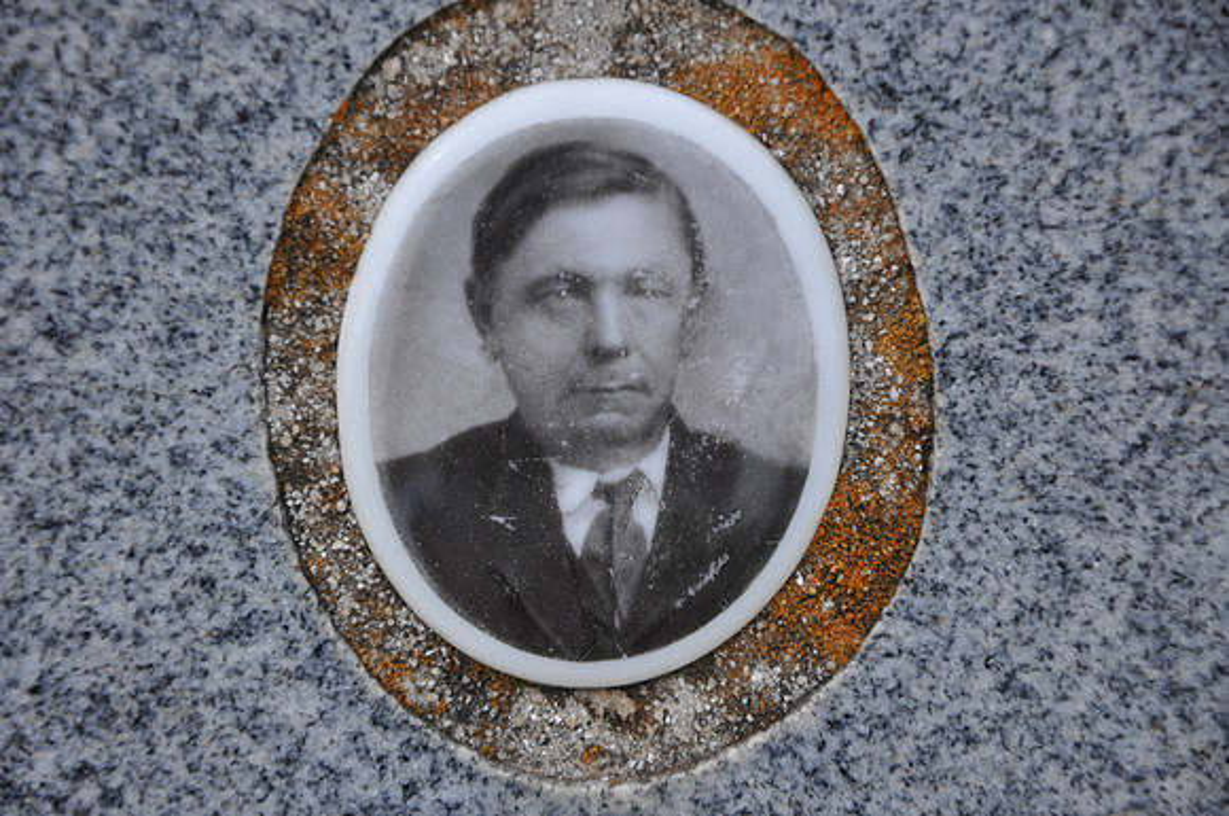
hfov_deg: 13.1
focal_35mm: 158
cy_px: 408
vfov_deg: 8.7
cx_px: 614
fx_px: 5369
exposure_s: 1/160
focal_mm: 105
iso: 200
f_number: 6.3
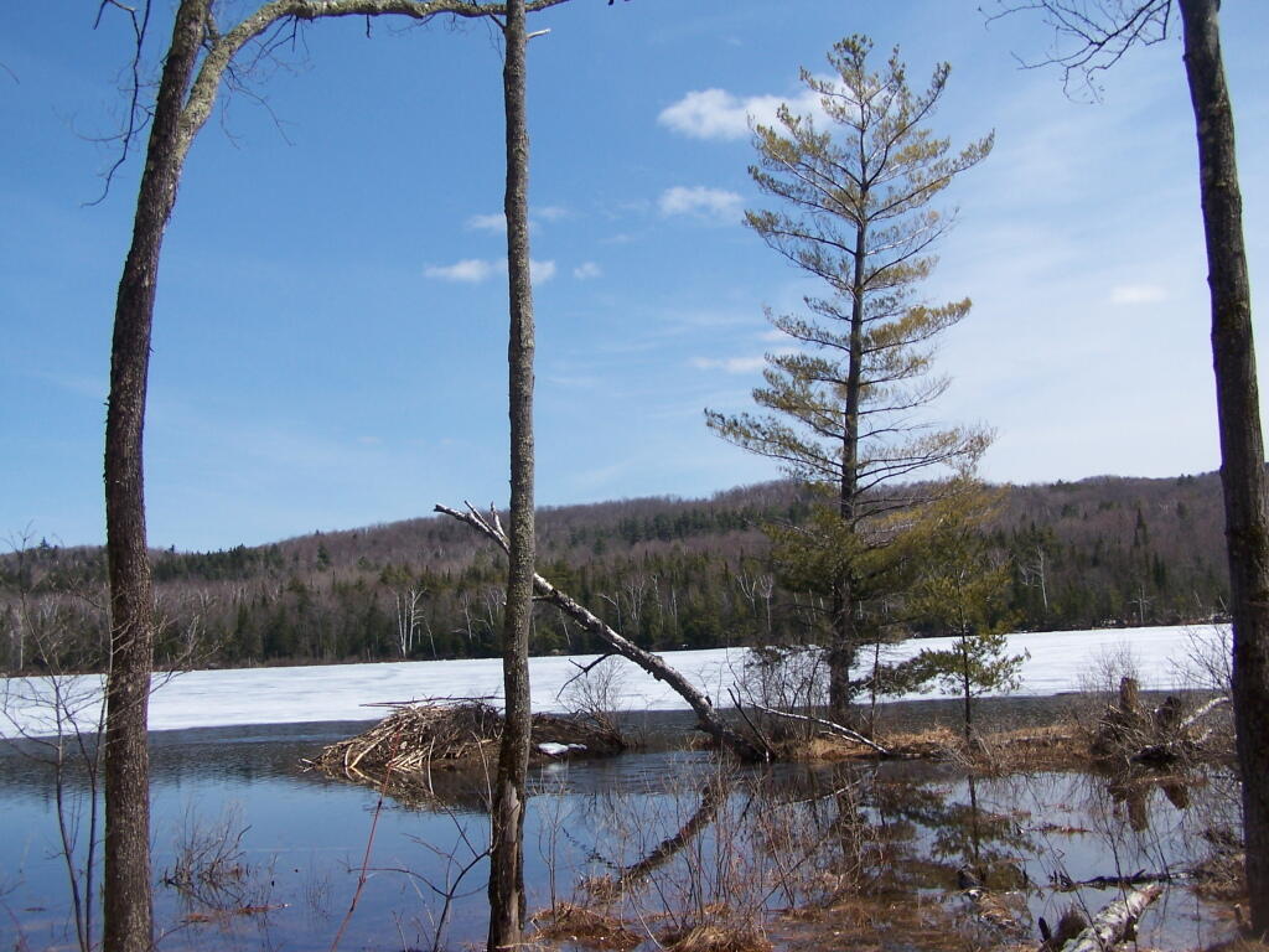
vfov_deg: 37.7
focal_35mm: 38
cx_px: 634
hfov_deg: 49.0
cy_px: 476
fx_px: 1393
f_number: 4
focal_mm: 6.3
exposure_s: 1/1000
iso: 80
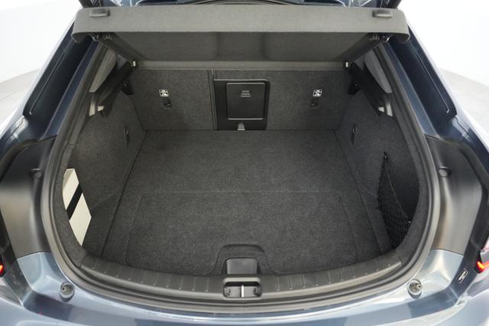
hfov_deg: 65.5
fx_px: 380
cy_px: 163
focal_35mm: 28
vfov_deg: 46.4
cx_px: 244
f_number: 2.8
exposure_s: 1/160
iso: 10000
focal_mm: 28
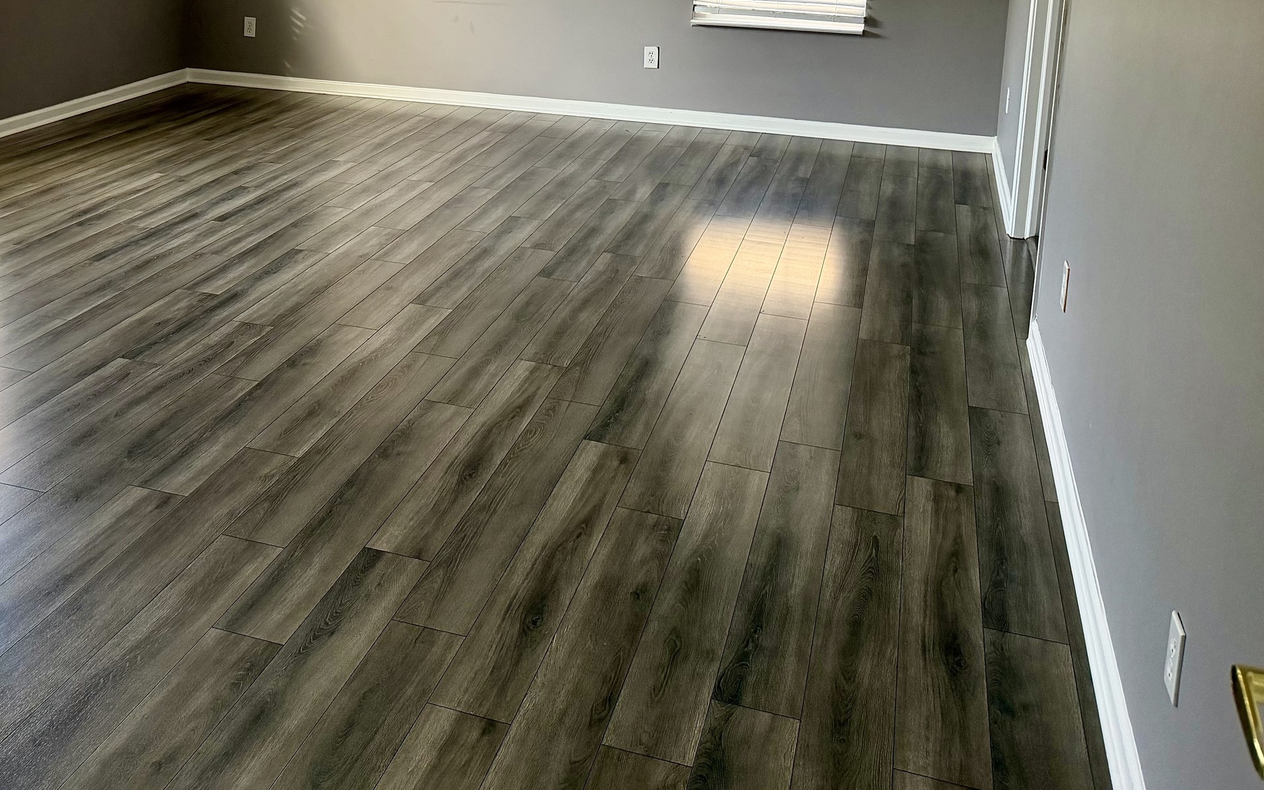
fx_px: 1343
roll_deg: -1.6
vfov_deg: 31.3
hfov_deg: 49.2
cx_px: 390
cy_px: 80
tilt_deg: -11.3
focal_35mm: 39
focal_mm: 6.76
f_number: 1.78
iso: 200
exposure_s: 1/167
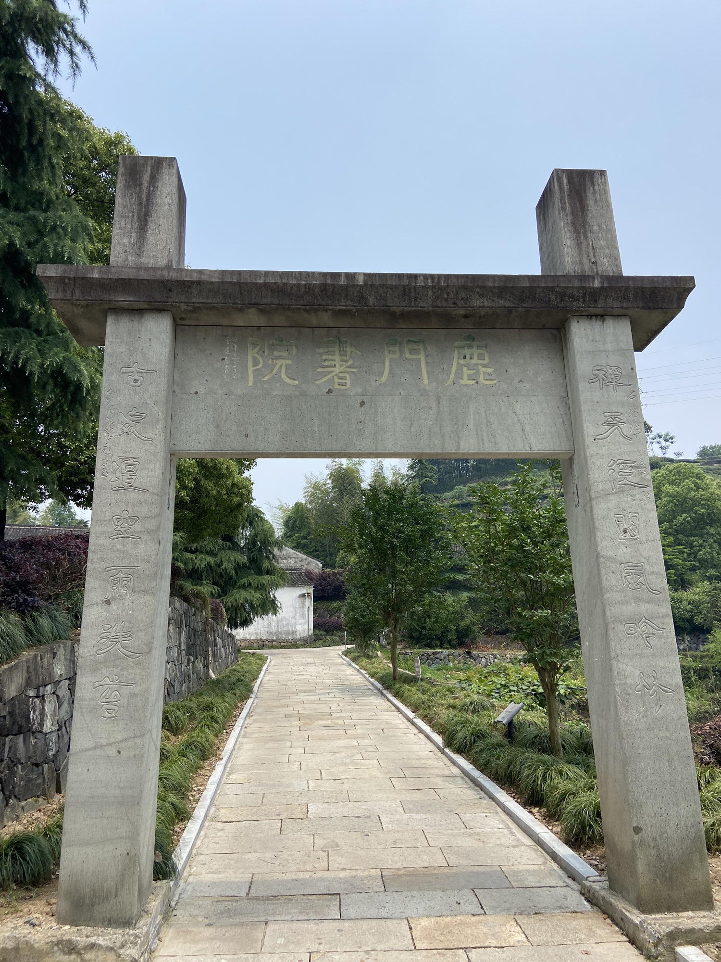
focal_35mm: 26
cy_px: 481
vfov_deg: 67.3
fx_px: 722
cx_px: 360
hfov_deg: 53.1
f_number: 1.8
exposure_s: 1/3731
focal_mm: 4.25
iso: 32
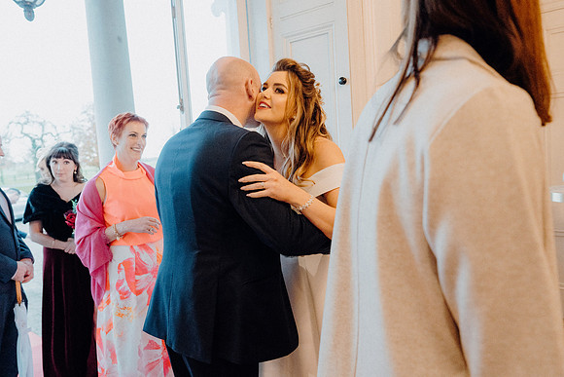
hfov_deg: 69.4
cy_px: 188
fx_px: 407
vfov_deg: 49.6
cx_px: 282
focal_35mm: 26
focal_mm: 26
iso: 5000
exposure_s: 1/200
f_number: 3.5
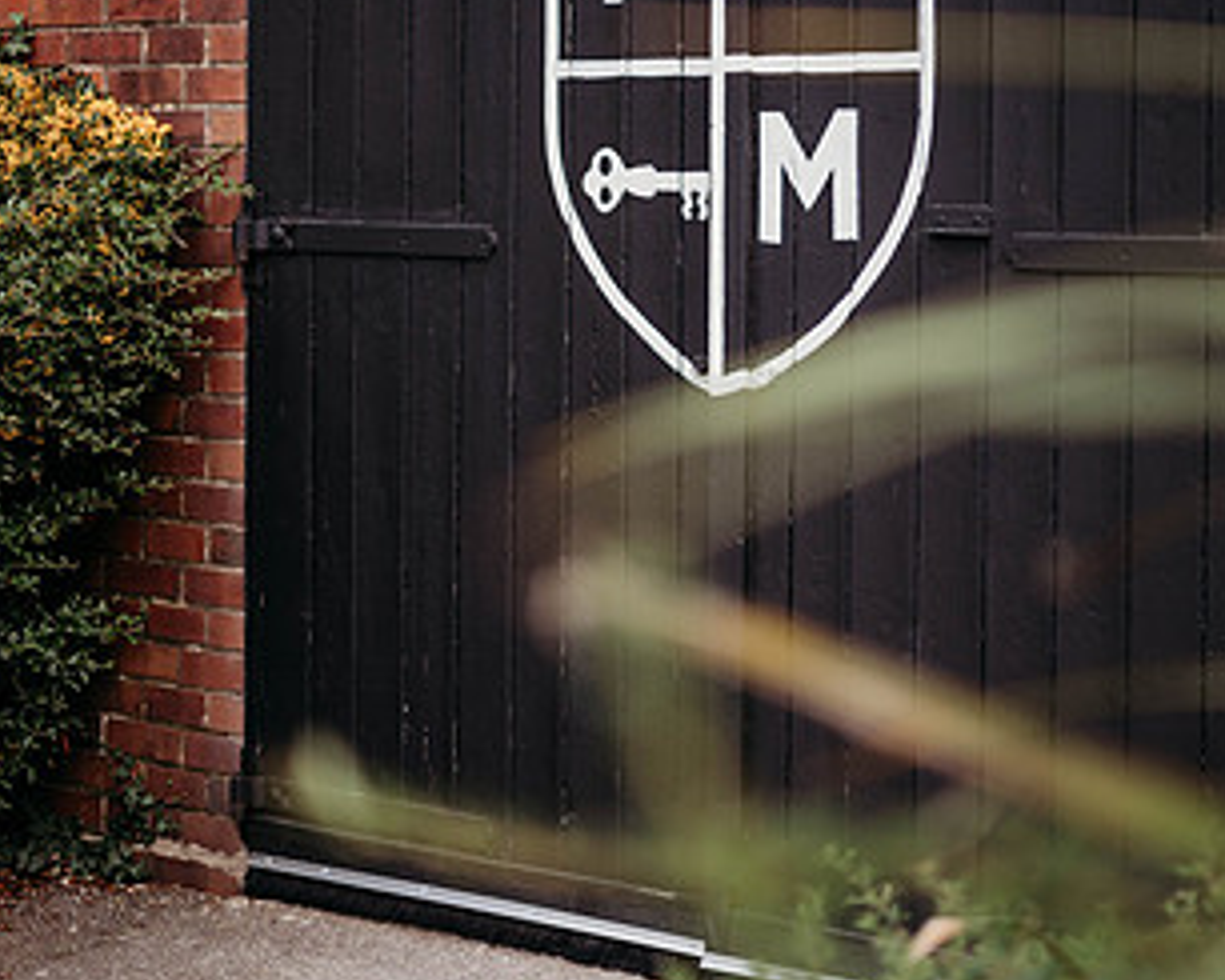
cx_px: 853
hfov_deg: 21.4
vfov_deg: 17.2
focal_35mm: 89
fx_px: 3228
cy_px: 300
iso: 100
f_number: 1.4
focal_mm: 50
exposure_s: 1/2000
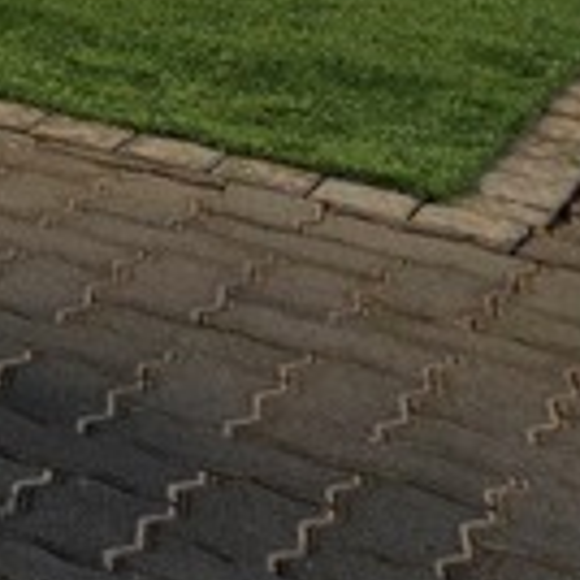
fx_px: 2938
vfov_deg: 10.2
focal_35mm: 155
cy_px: -675
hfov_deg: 8.2
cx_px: -1528
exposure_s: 1/180
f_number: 1.7
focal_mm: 6.25
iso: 32
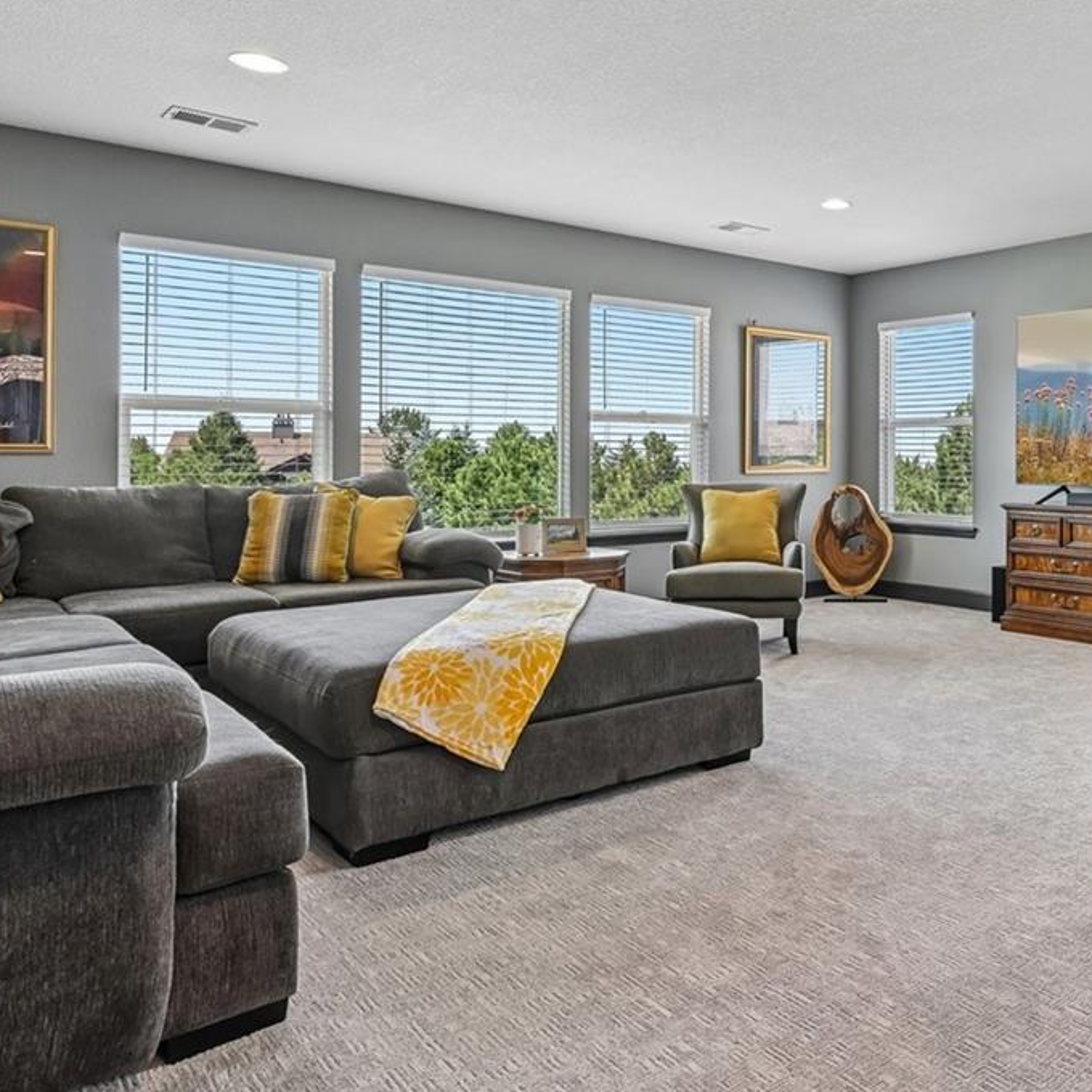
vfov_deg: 56.8
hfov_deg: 53.8
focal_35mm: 28
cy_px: 434
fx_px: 999
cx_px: 858
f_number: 10
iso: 400
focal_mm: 14
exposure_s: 1/13
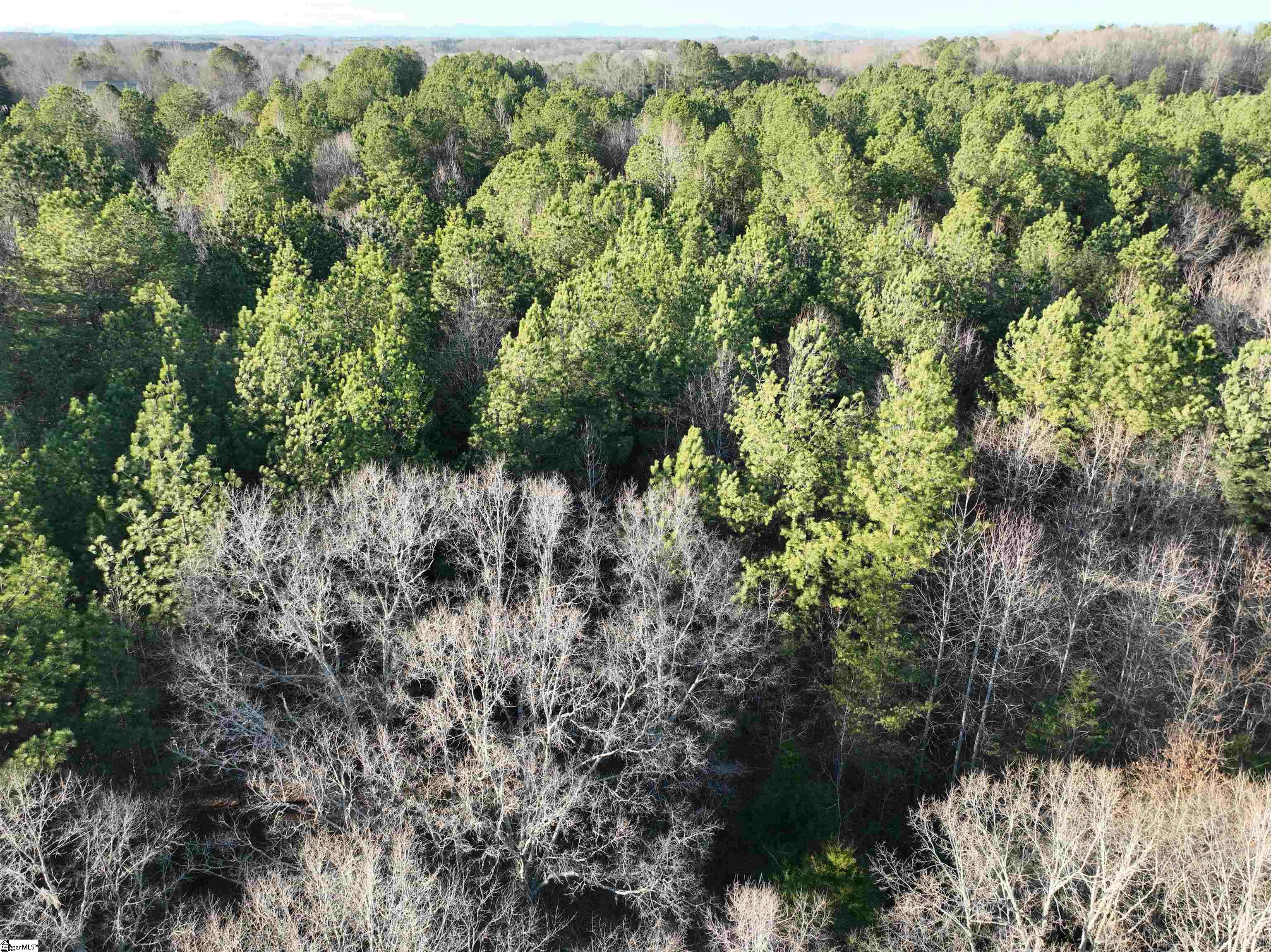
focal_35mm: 24
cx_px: 636
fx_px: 881
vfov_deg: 56.8
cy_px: 476
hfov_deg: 71.6
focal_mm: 12.29
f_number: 2.8
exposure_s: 1/100
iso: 330
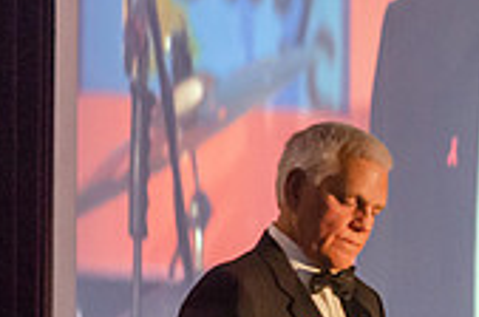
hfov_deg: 2.1
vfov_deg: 1.4
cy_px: 263
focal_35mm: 1005
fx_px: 13347
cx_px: 349
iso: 3200
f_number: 5
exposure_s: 1/80
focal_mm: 195
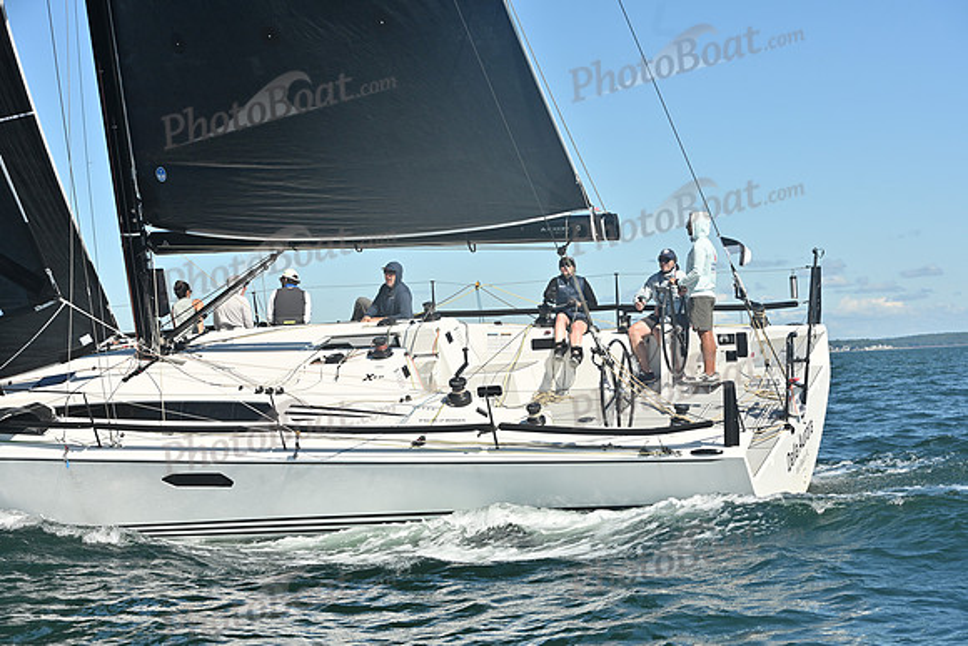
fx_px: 1883
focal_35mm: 70
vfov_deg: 19.5
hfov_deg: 28.8
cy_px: 323
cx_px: 484
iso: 250
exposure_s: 1/1000
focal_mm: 70
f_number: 8
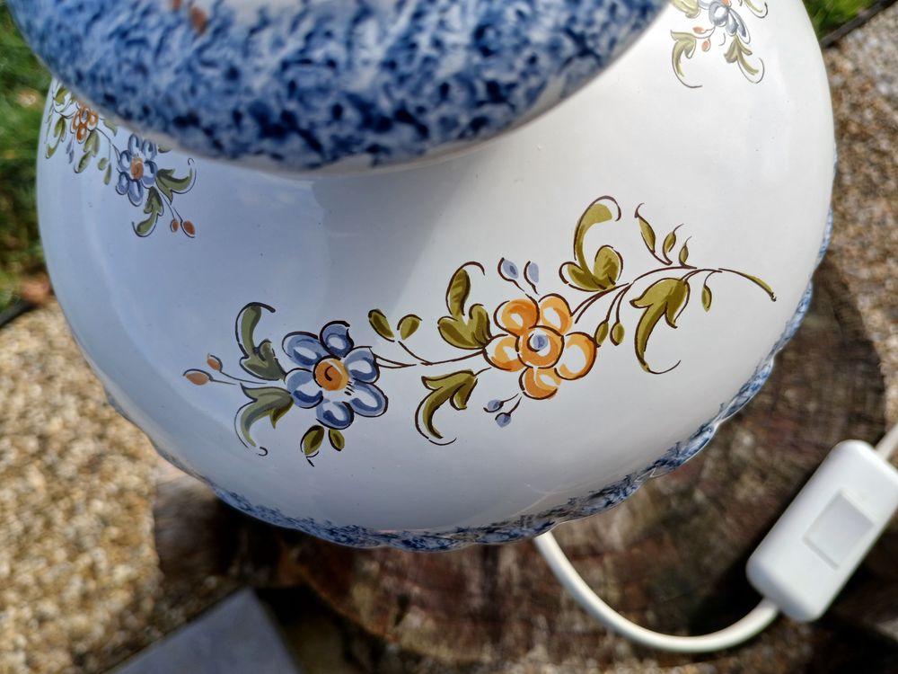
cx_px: 449
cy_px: 337
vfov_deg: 53.1
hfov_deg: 67.3
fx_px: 674
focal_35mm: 26
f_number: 1.8
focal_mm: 3.98
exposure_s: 1/500
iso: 20
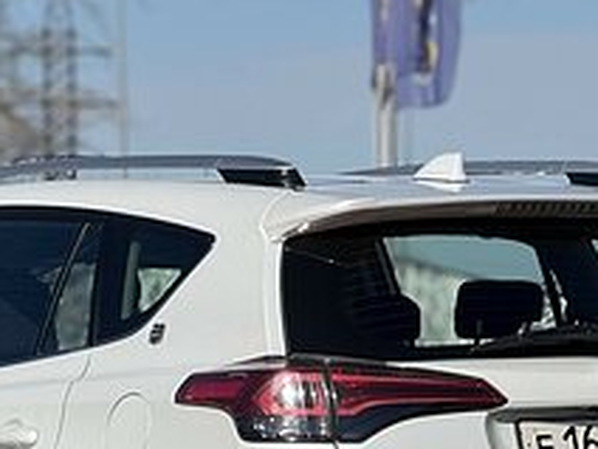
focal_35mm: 310
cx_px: 178
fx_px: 5355
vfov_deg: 4.8
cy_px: 531
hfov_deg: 6.4
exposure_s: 1/2933
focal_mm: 15.66
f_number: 2.8
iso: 50
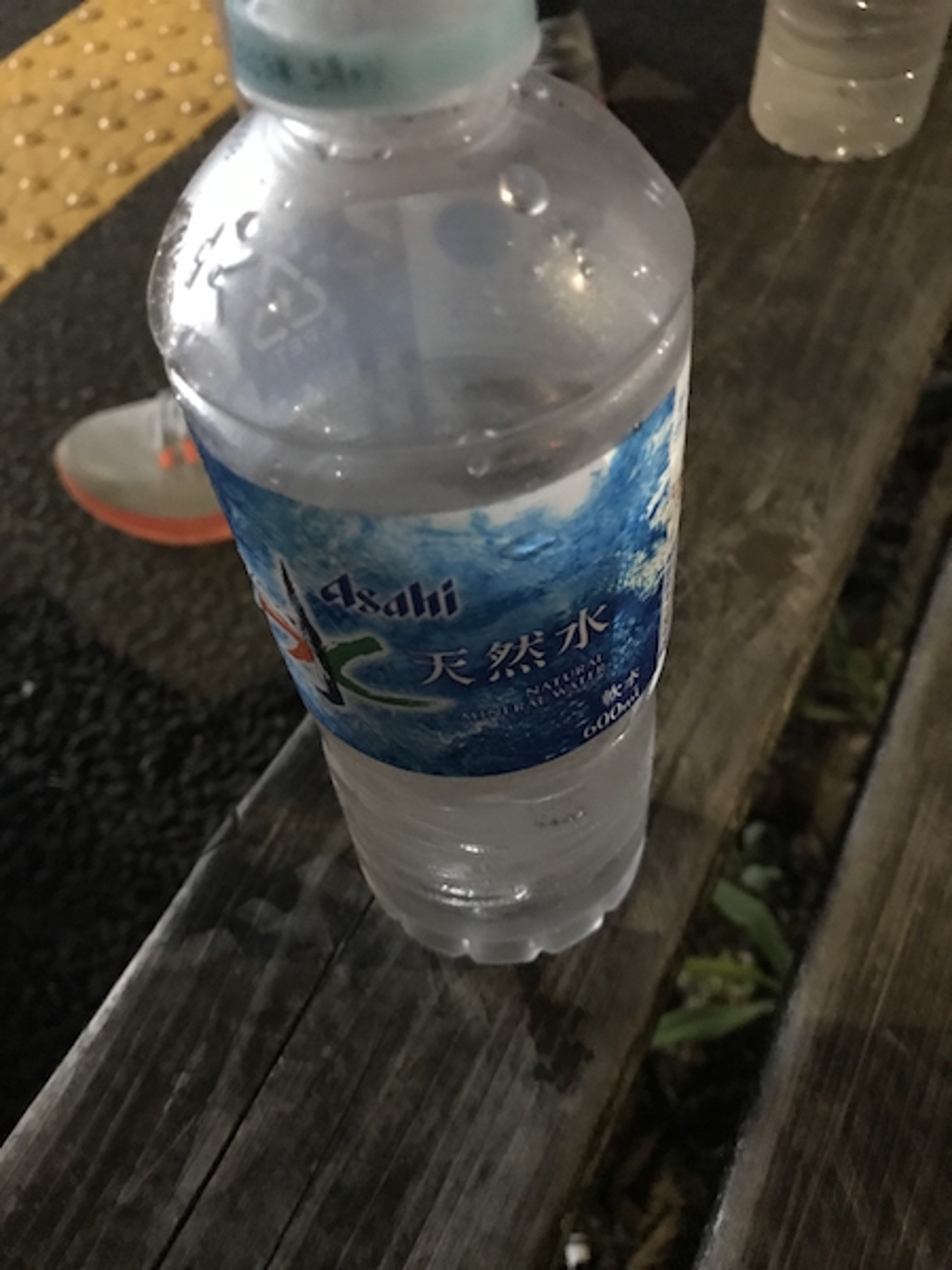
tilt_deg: -53.1
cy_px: 635
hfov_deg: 49.7
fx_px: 1027
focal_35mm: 28
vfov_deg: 63.4
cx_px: 476
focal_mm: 3.99
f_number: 1.8
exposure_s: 1/4
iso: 100
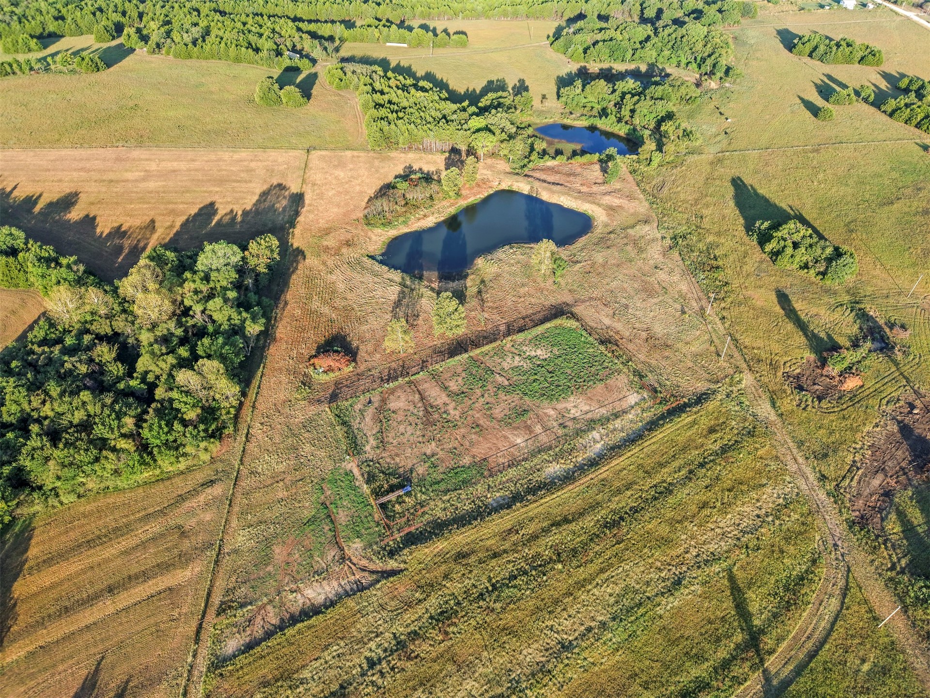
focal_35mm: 24
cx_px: 465
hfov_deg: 71.6
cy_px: 349
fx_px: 645
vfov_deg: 56.8
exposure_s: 1/1000
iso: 100
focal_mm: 8.67
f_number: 1.8
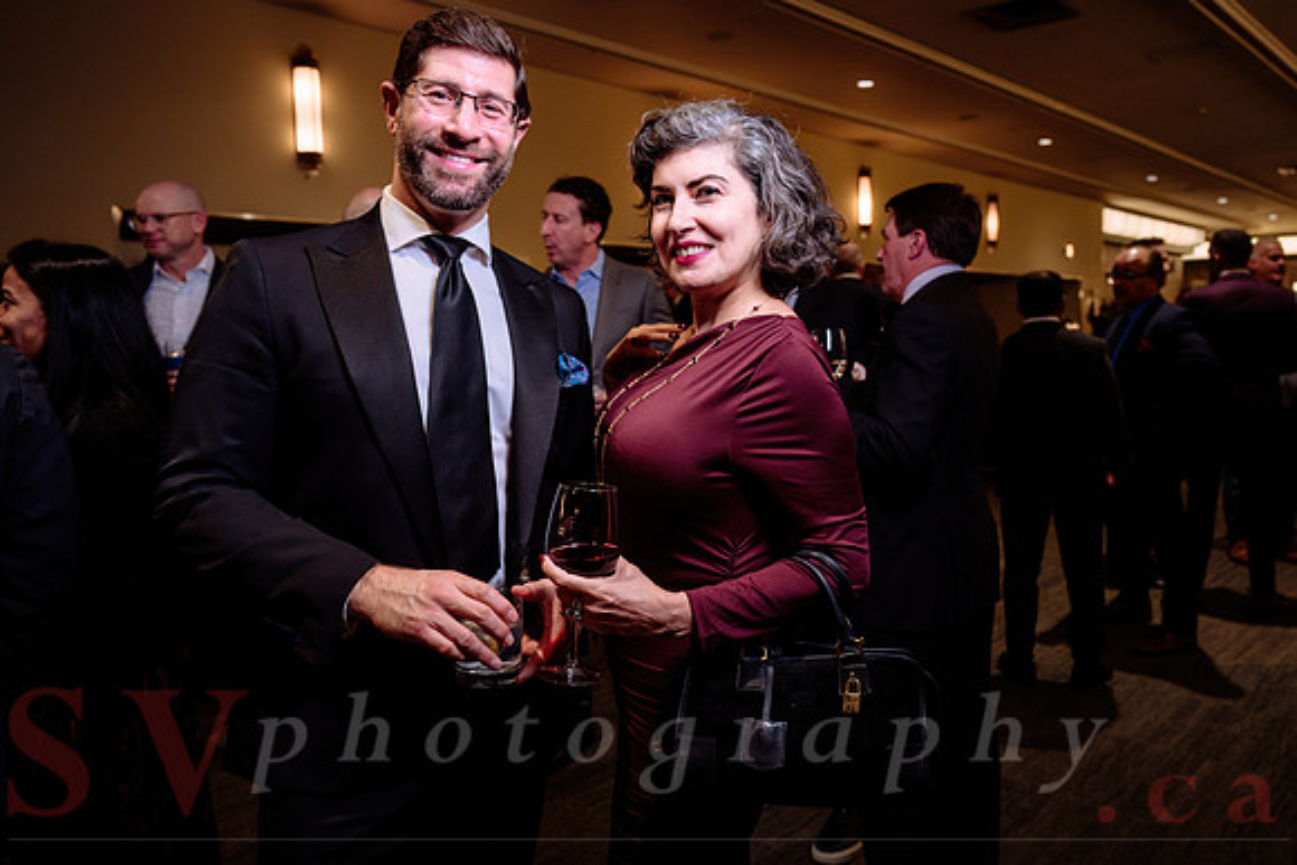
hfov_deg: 66.6
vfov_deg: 47.4
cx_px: 709
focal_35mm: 27
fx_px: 984
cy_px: 392
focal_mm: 25
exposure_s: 1/40
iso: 800
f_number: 4
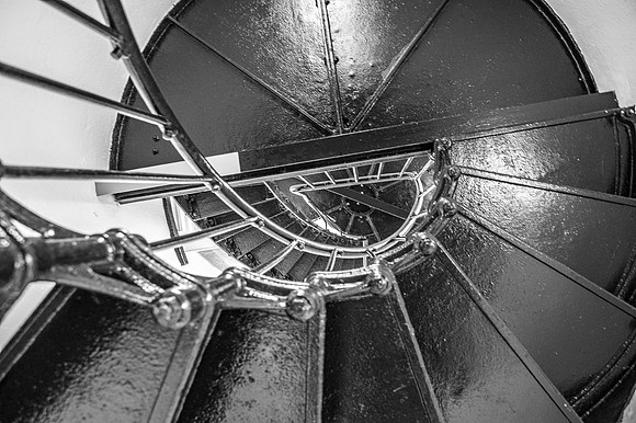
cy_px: 212
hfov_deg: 65.5
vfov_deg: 46.4
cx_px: 318
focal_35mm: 28
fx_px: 494
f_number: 5.6
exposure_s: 1/40
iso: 200
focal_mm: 28
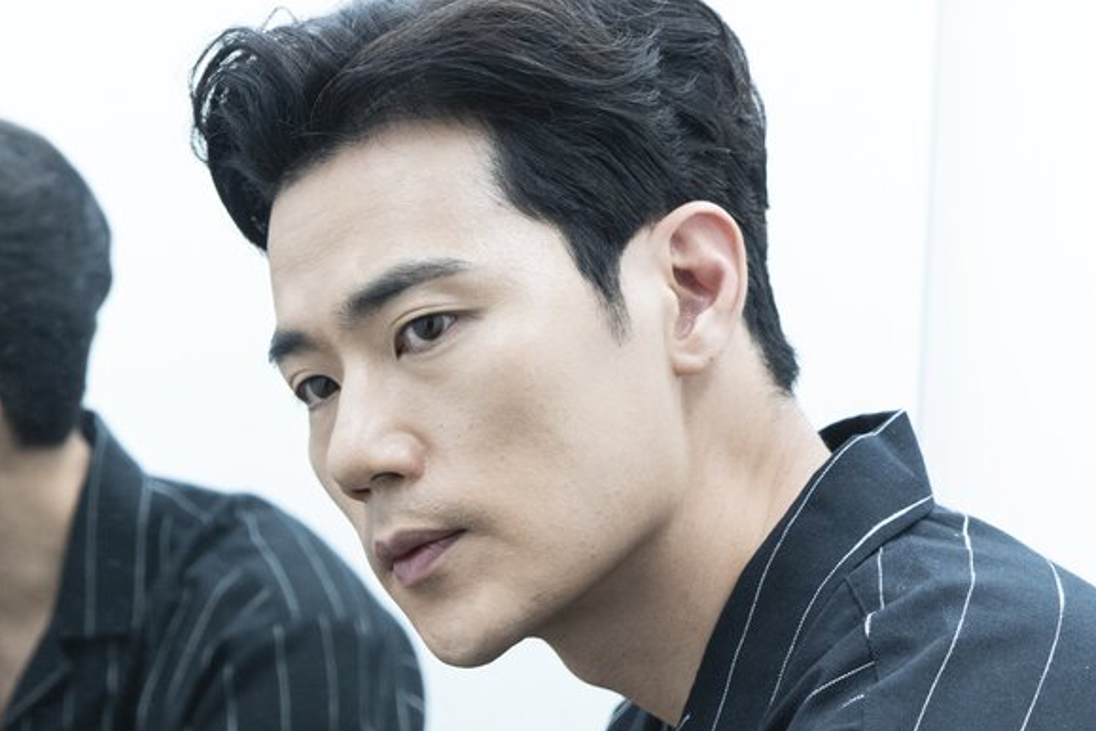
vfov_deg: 13.0
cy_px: 701
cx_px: 117
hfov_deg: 19.3
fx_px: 3166
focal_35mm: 104
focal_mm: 43
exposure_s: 1/160
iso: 1250
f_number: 4
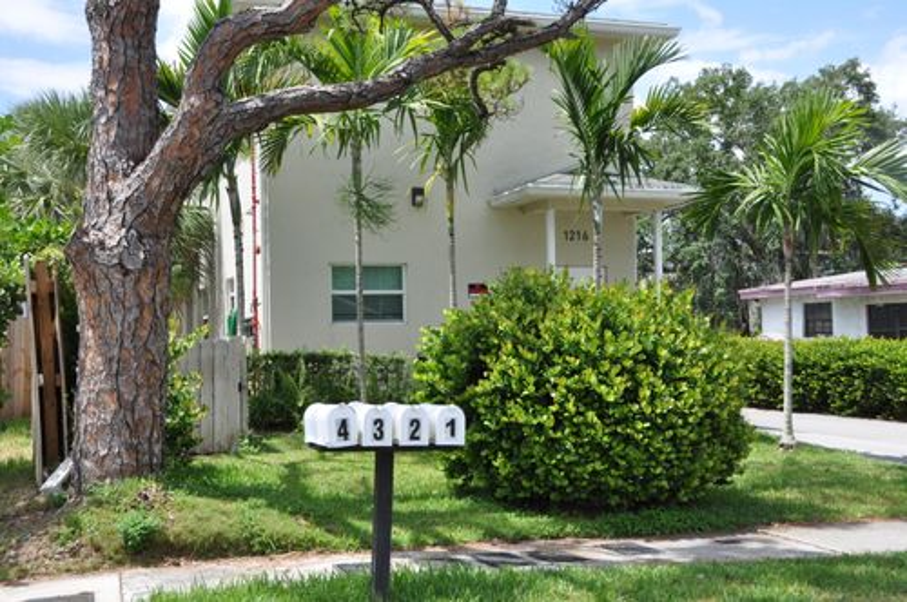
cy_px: 301
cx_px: 454
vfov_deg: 28.9
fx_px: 1170
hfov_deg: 42.4
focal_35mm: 46
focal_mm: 31
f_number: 8
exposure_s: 1/250
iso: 200
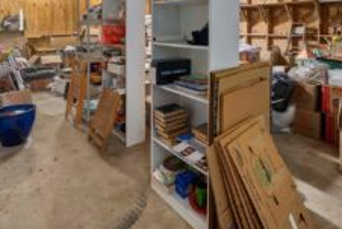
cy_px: 46
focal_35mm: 23
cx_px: 176
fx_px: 219
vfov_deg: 51.8
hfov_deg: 76.0
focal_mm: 13
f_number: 7.1
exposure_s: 1/60
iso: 1000
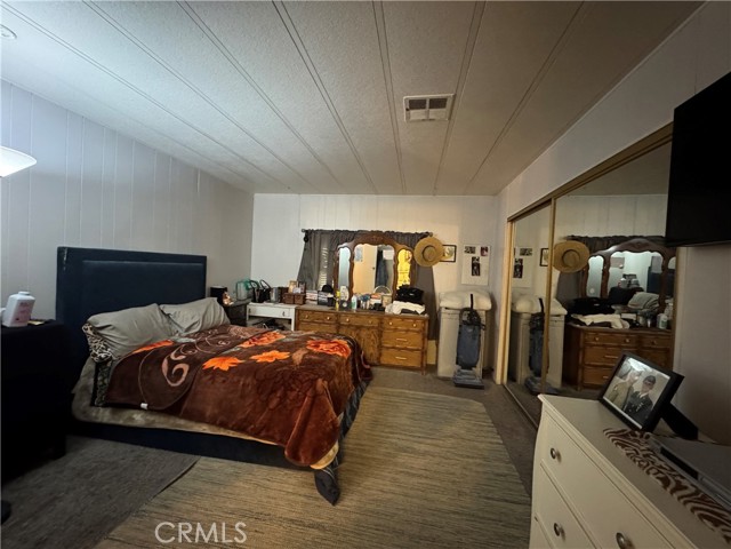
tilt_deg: -1.5
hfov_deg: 102.1
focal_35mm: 14
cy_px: 274
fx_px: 296
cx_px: 366
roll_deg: -3.0
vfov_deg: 85.7
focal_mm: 2.22
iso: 1250
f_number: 2.2
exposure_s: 1/30
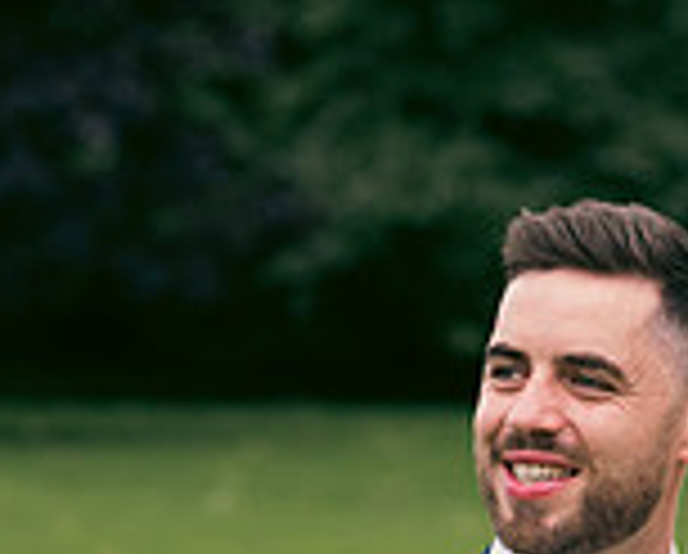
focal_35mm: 327
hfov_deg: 5.9
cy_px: 754
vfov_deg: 4.7
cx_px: 742
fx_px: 6671
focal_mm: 92
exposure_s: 1/320
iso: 160
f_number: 3.5
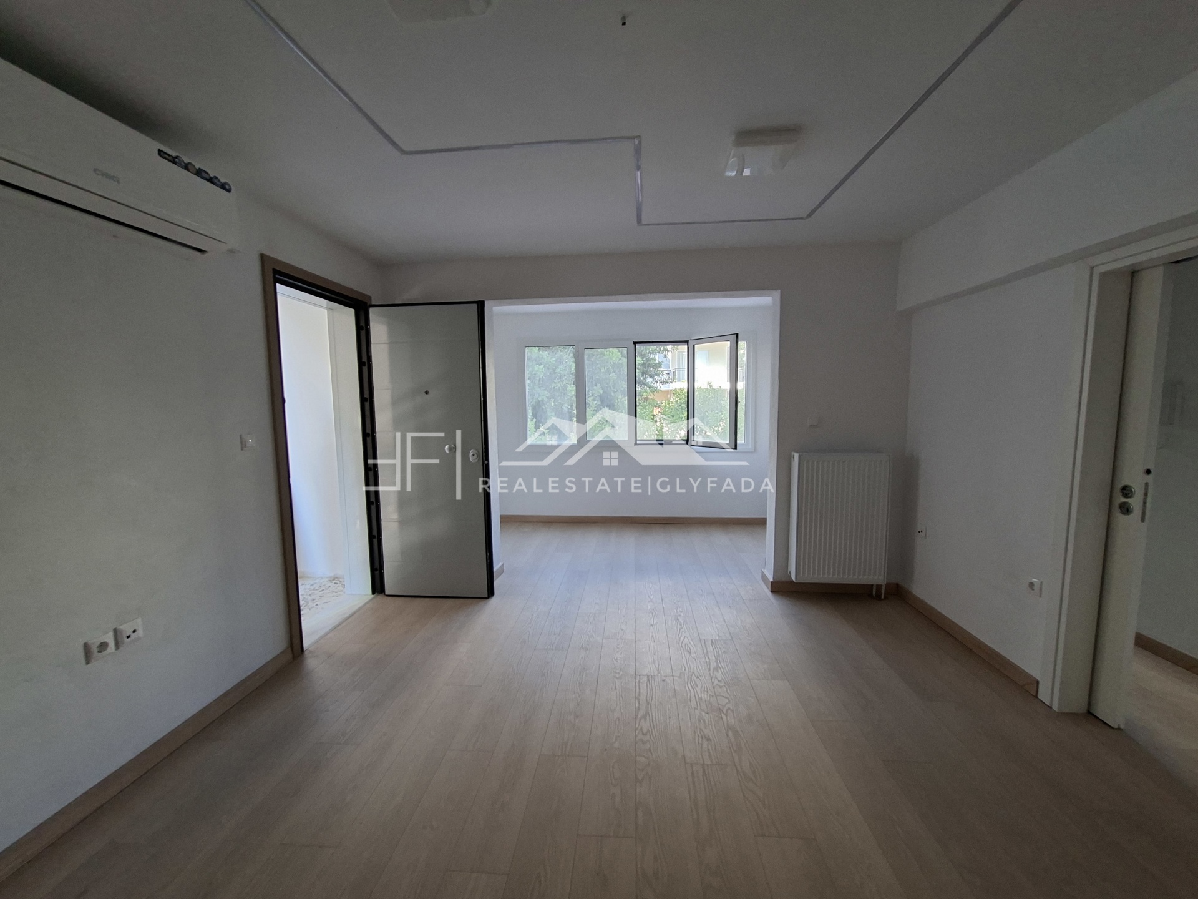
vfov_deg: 89.9
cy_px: 450
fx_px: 450
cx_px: 599
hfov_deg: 106.2
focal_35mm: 13
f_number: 2.2
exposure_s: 1/40
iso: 64
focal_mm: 1.74
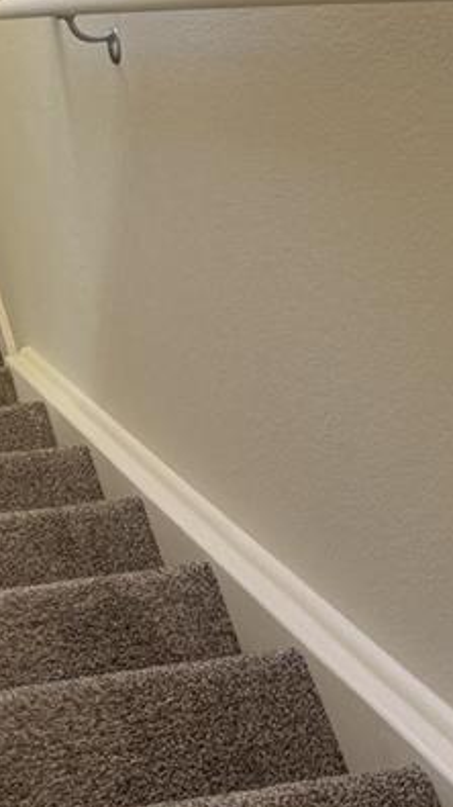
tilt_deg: -41.8
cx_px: -210
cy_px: 135
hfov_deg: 13.3
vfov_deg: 24.3
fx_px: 1838
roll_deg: +2.7
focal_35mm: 86
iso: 100
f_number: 1.6
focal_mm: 5.96
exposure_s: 1/120
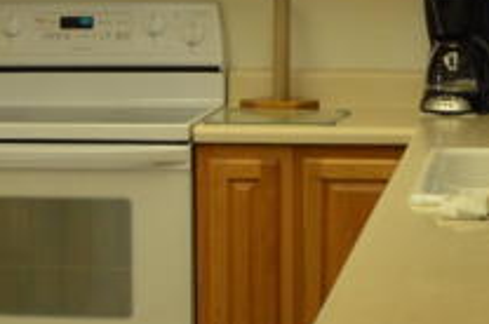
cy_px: 134
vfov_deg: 9.1
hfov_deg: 13.6
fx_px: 2034
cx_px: 76
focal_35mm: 150
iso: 400
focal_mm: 18
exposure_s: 1/60
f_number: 4
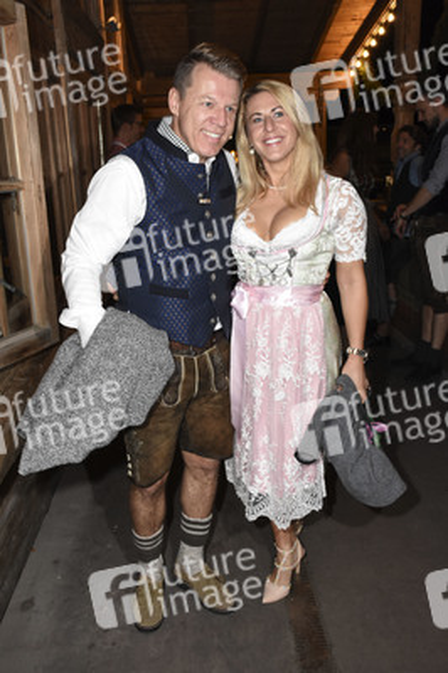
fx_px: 645
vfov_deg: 55.1
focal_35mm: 34
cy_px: 336
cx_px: 224
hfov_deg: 38.3
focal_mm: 23
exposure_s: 1/160
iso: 1600
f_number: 5.6
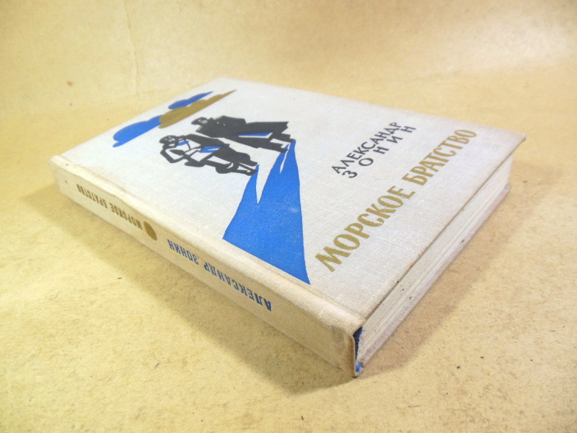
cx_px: 288
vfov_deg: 54.9
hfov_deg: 69.4
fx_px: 417
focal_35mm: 25
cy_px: 216
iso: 125
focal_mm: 4.5
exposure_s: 1/30
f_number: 3.2
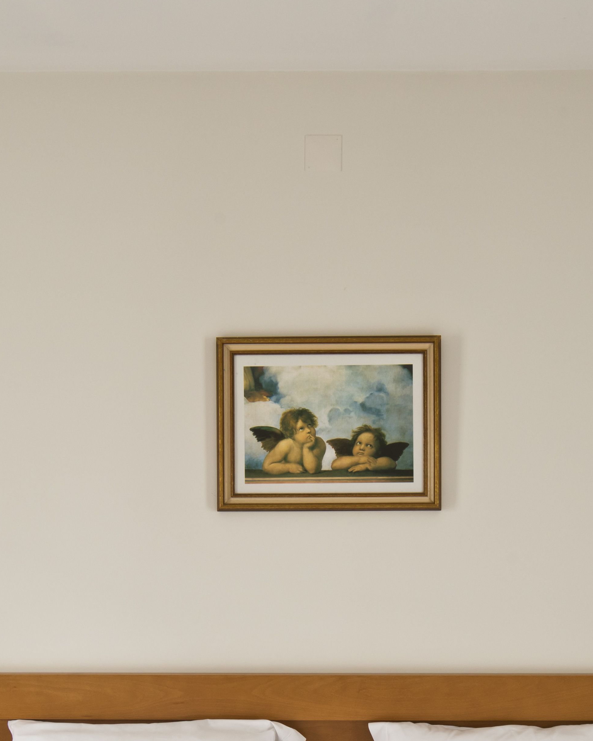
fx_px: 965
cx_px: 323
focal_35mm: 44
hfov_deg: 34.1
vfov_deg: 40.2
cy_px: 597
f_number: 11
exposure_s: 2.5
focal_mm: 19
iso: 200
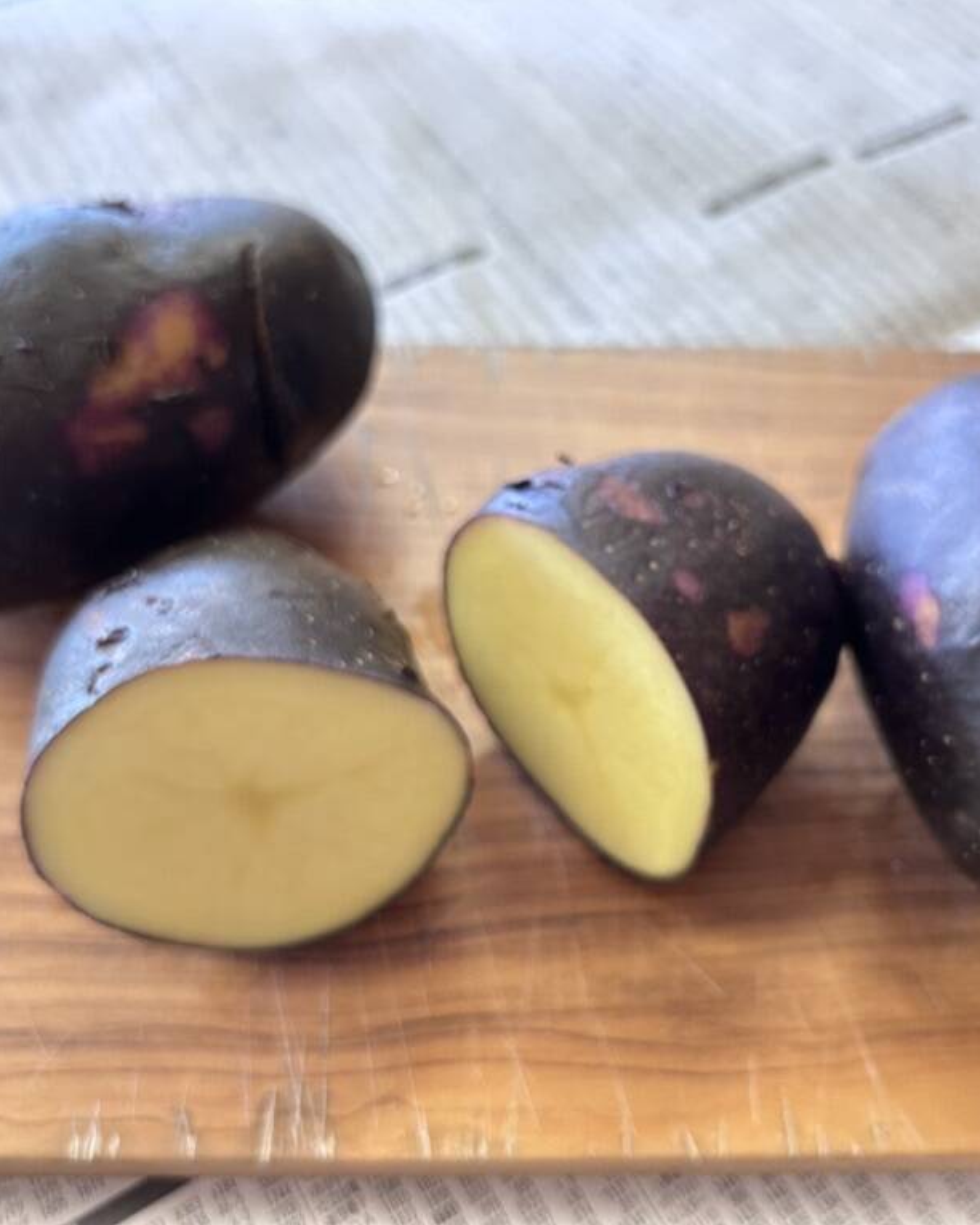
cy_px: 612
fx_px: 1233
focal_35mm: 34
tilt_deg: -56.7
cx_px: 557
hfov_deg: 43.3
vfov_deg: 52.8
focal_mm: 5.7
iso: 250
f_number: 1.5
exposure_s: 1/60
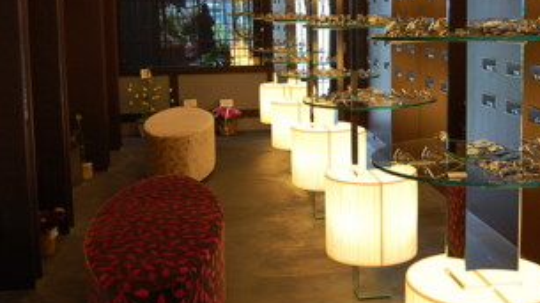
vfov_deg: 23.2
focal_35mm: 51
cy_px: 82
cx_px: 340
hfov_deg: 40.3
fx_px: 730
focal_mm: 22
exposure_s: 1/40
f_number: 3.8
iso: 400
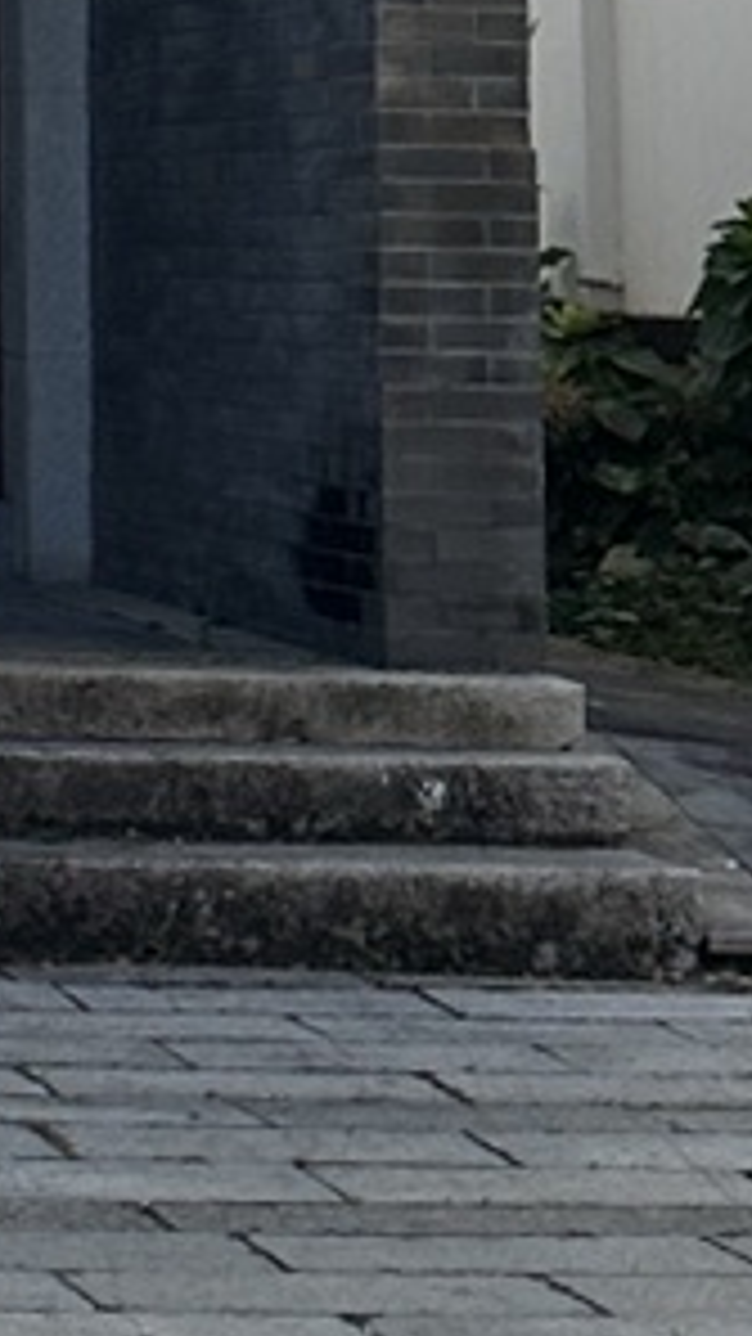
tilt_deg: +5.0
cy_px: -463
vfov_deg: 11.8
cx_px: -1229
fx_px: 6241
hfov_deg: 6.5
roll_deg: -1.5
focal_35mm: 176
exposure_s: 1/4545
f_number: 1.78
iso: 80
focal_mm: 6.86
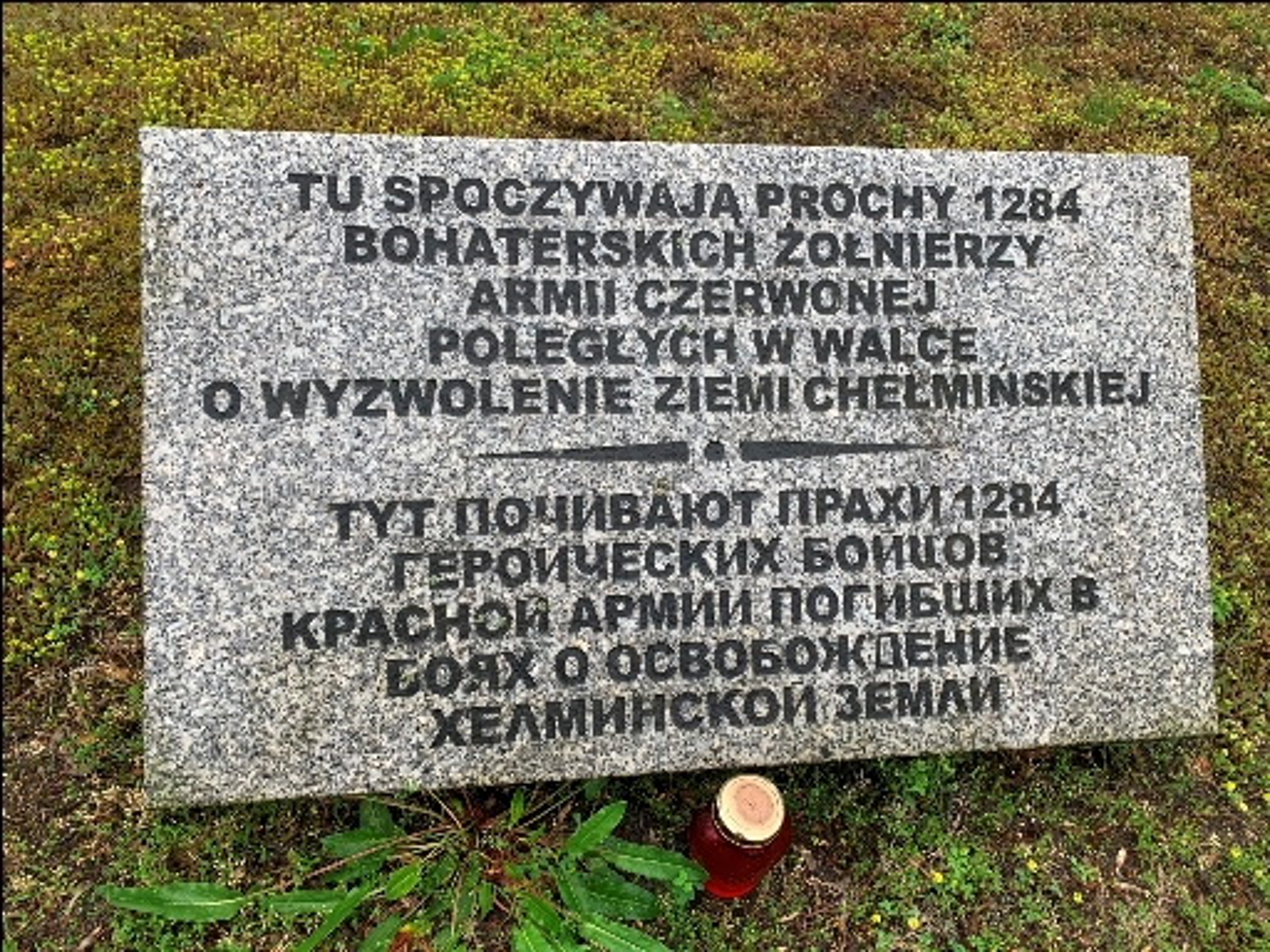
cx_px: 635
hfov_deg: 67.3
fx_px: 954
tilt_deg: -49.0
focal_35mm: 26
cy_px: 476
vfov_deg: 53.1
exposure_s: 1/136
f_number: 1.8
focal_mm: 4.25
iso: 25
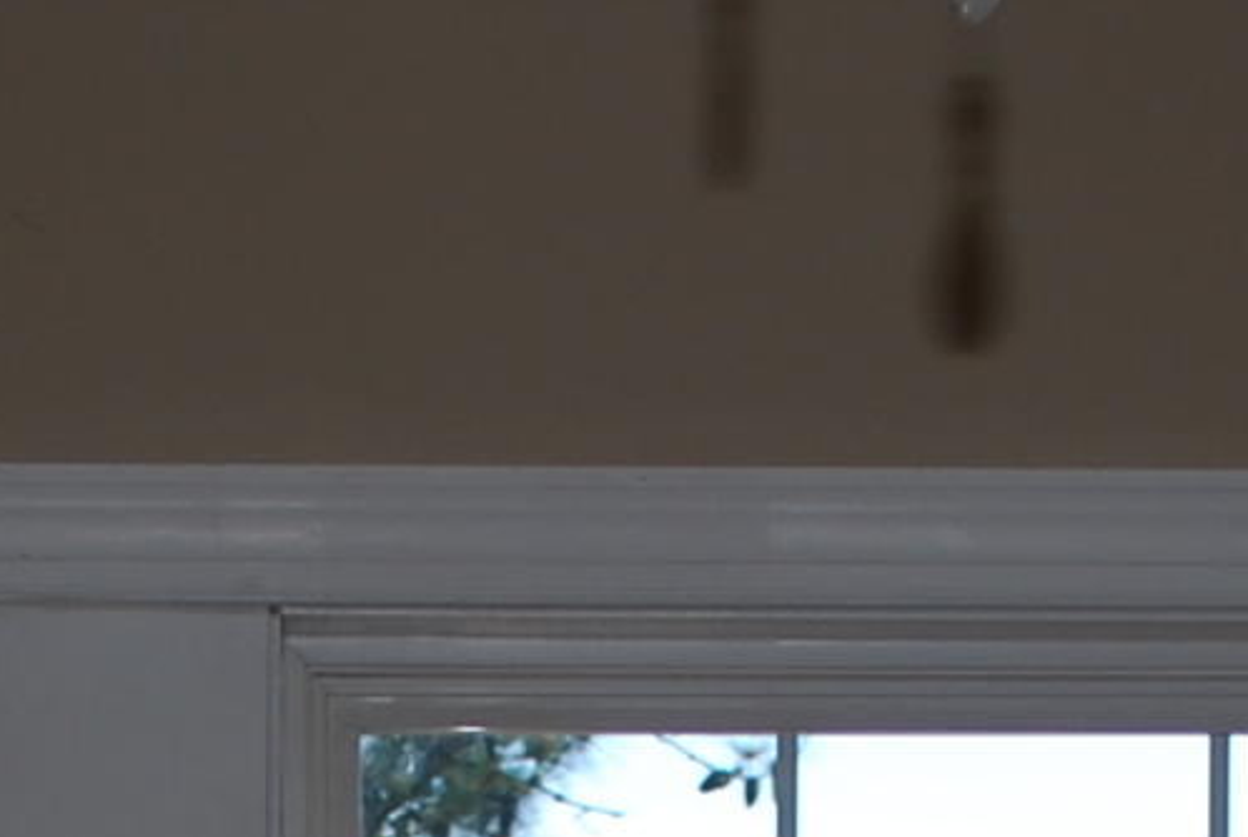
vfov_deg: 5.2
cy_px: 2308
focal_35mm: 253
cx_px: 486
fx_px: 8783
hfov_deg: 8.1
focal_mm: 29
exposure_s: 1/125
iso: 100
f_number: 5.6
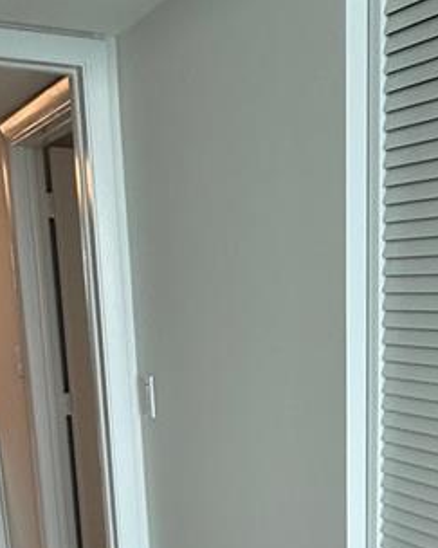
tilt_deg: -14.6
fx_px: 875
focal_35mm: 54
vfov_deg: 32.4
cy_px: 530
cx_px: 274
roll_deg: +1.3
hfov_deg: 28.0
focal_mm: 2.22
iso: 80
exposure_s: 1/99
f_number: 2.2
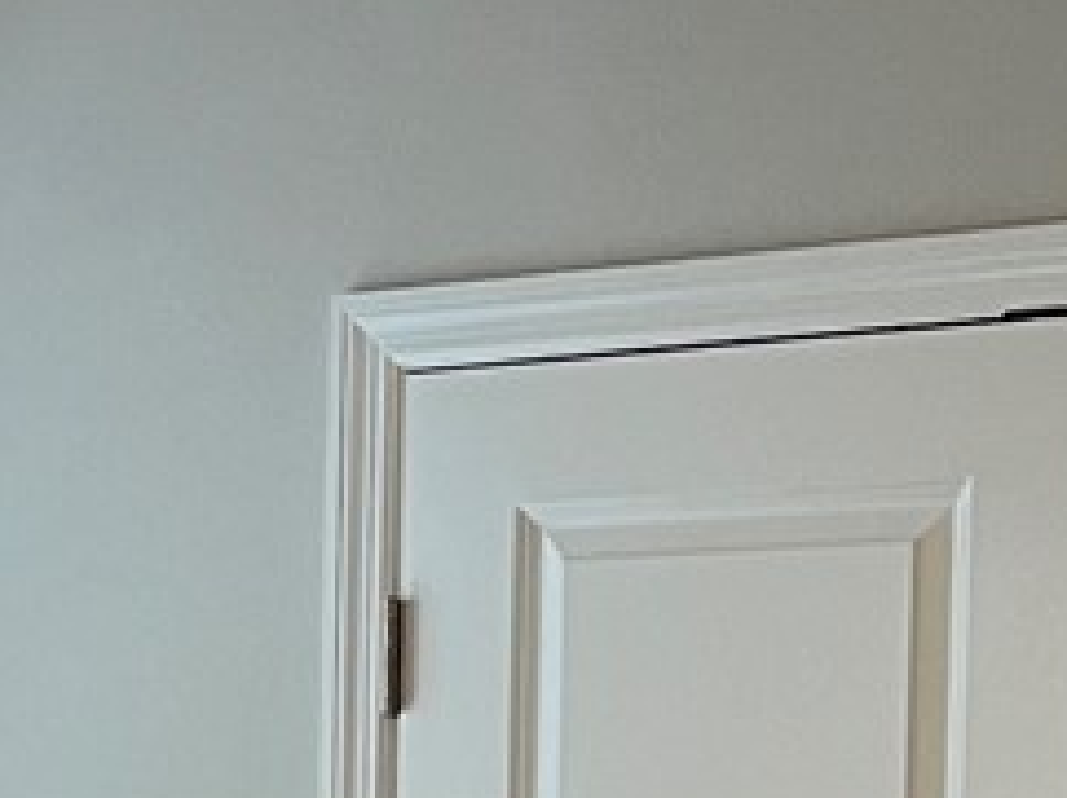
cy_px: 1530
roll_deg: +0.3
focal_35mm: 172
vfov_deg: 8.2
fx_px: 5296
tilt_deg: -4.0
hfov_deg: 11.3
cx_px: -220
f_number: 1.6
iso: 100
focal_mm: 5.1
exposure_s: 1/60
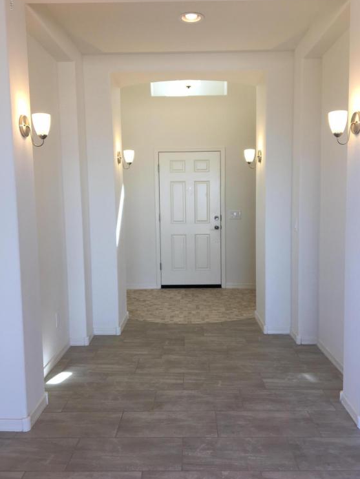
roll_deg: +1.5
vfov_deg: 59.9
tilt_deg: -5.2
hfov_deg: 46.8
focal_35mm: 30
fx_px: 416
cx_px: 185
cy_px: 238
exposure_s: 1/60
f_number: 2.2
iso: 25
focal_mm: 4.15
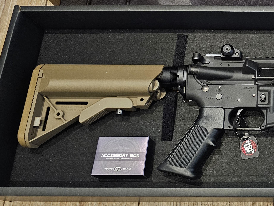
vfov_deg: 29.0
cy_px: 75
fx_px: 396
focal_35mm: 50
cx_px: 286
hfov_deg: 34.1
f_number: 1.7
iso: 500
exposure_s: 1/25
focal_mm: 6.3
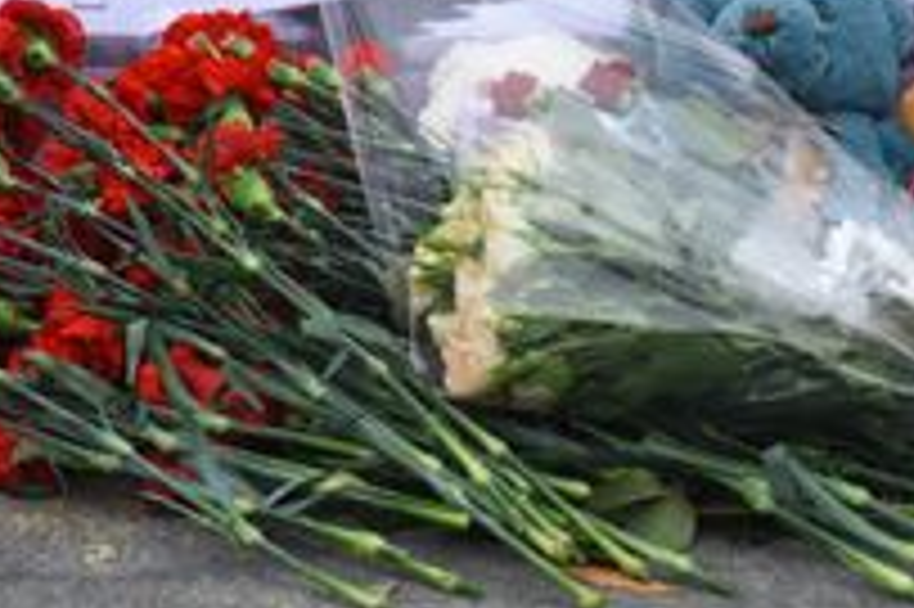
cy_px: -171
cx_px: 266
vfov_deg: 7.8
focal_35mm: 173
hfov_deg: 11.9
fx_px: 4389
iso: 500
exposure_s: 1/2500
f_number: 2.8
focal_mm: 50
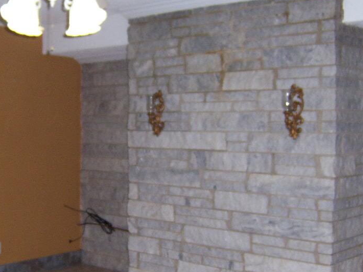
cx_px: 151
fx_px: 598
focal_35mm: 57
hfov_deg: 33.7
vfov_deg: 25.5
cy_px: 179
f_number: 2.8
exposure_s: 1/60
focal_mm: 5.5
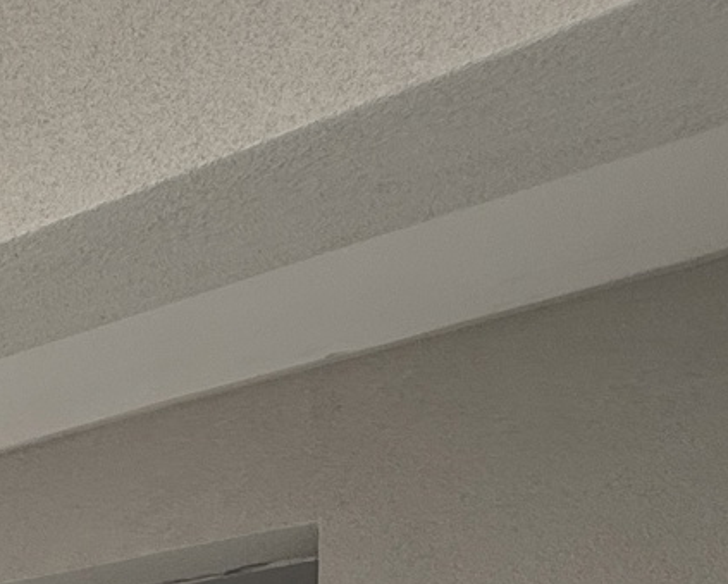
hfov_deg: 20.0
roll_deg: -0.6
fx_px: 1337
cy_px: 992
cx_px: -644
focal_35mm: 62
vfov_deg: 19.6
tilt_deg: +0.9
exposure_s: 1/315
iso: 50
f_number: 2.2
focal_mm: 2.22
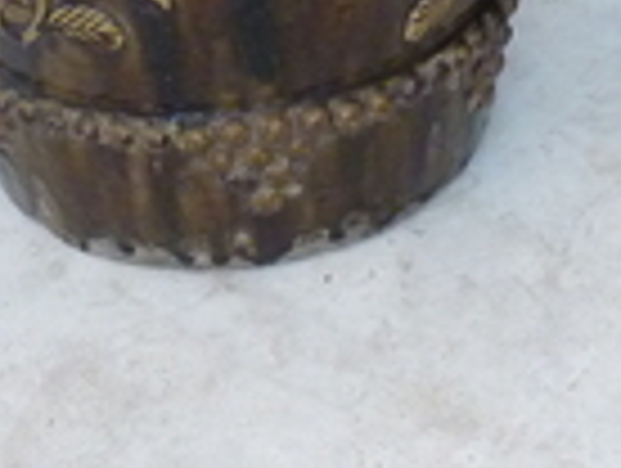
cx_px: 508
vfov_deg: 9.2
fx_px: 2732
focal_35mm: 152
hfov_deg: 12.9
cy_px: -472
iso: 400
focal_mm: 5.7
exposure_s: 1/30
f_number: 3.5
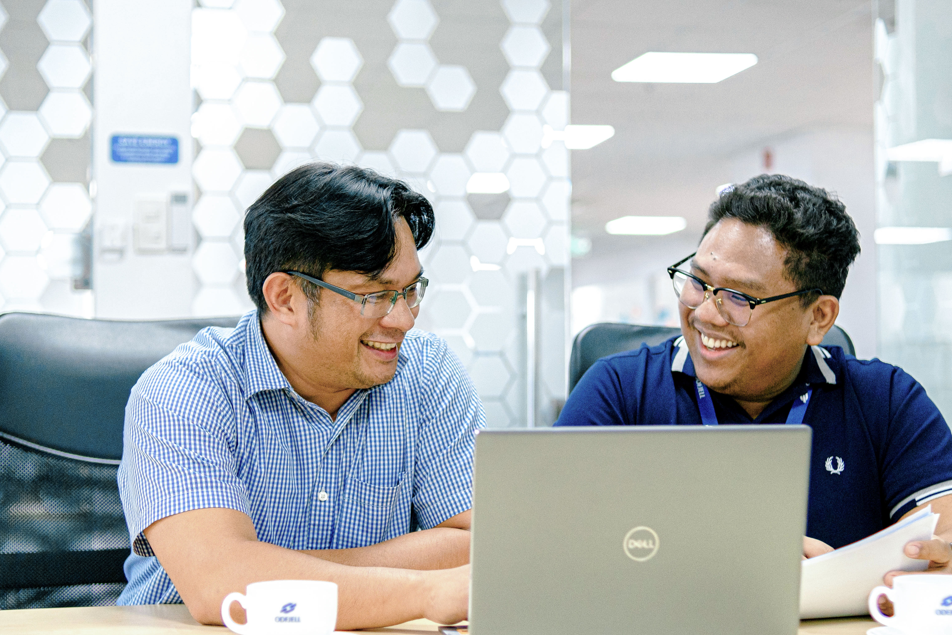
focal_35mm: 66
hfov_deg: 30.5
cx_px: 505
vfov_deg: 20.6
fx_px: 1745
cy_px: 305
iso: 1600
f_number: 1.6
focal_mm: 33
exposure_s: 1/250
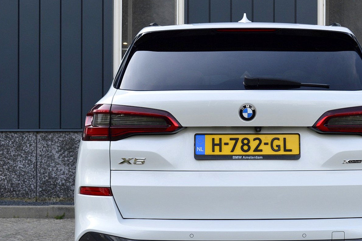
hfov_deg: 28.6
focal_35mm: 70
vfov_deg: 19.4
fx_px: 703
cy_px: 160
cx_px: 247
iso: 400
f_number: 10
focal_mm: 34
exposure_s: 1/250
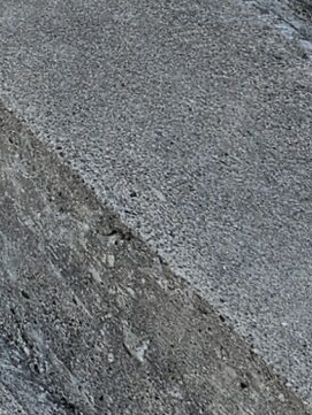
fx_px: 1958
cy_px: -49
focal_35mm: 163
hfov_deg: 7.9
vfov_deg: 11.9
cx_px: -610
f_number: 1.8
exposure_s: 1/503
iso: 25
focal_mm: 5.4
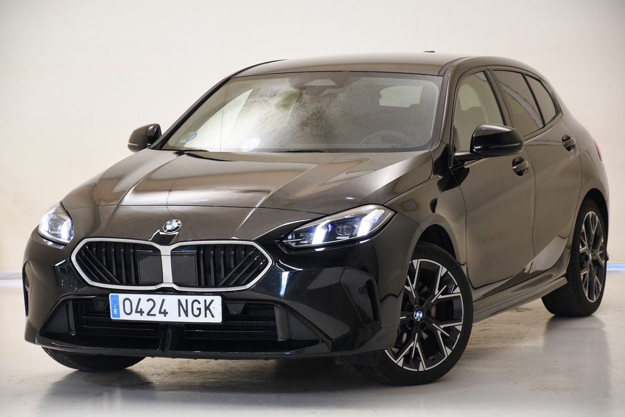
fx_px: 2344
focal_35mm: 135
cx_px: 312
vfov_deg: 10.2
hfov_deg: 15.2
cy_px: 208
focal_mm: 90
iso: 640
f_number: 5.3
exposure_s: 1/30
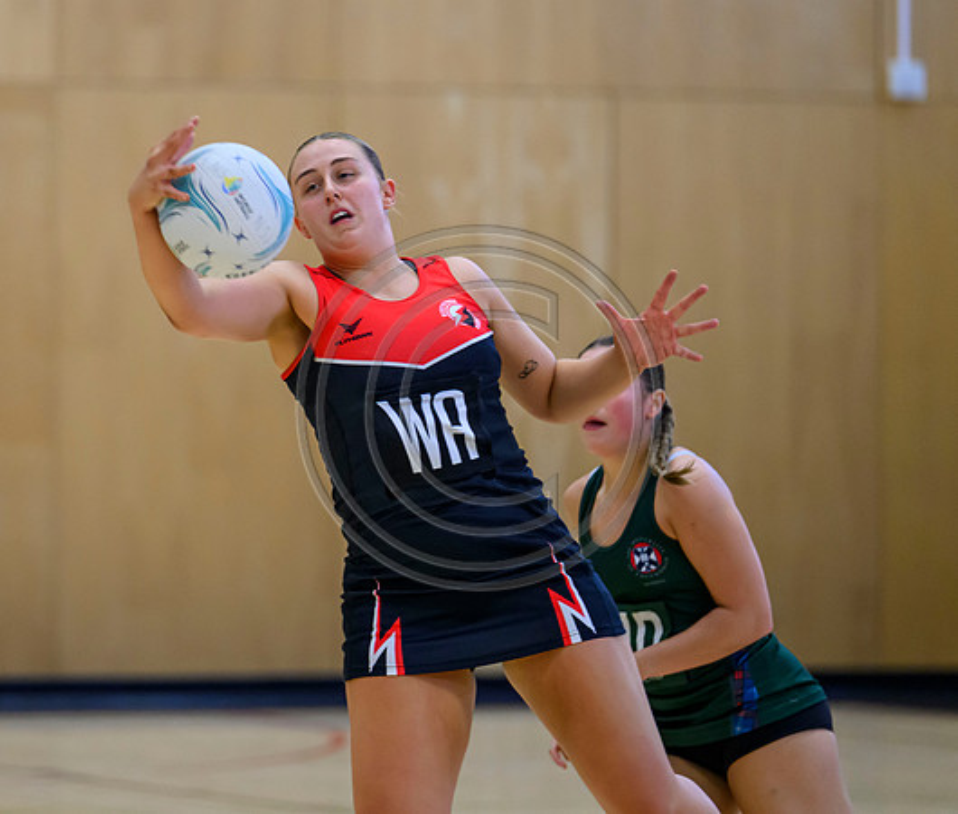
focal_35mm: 304
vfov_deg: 5.3
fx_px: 8840
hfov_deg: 6.2
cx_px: 296
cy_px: 289
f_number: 3.2
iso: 4000
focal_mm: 200
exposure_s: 1/1000
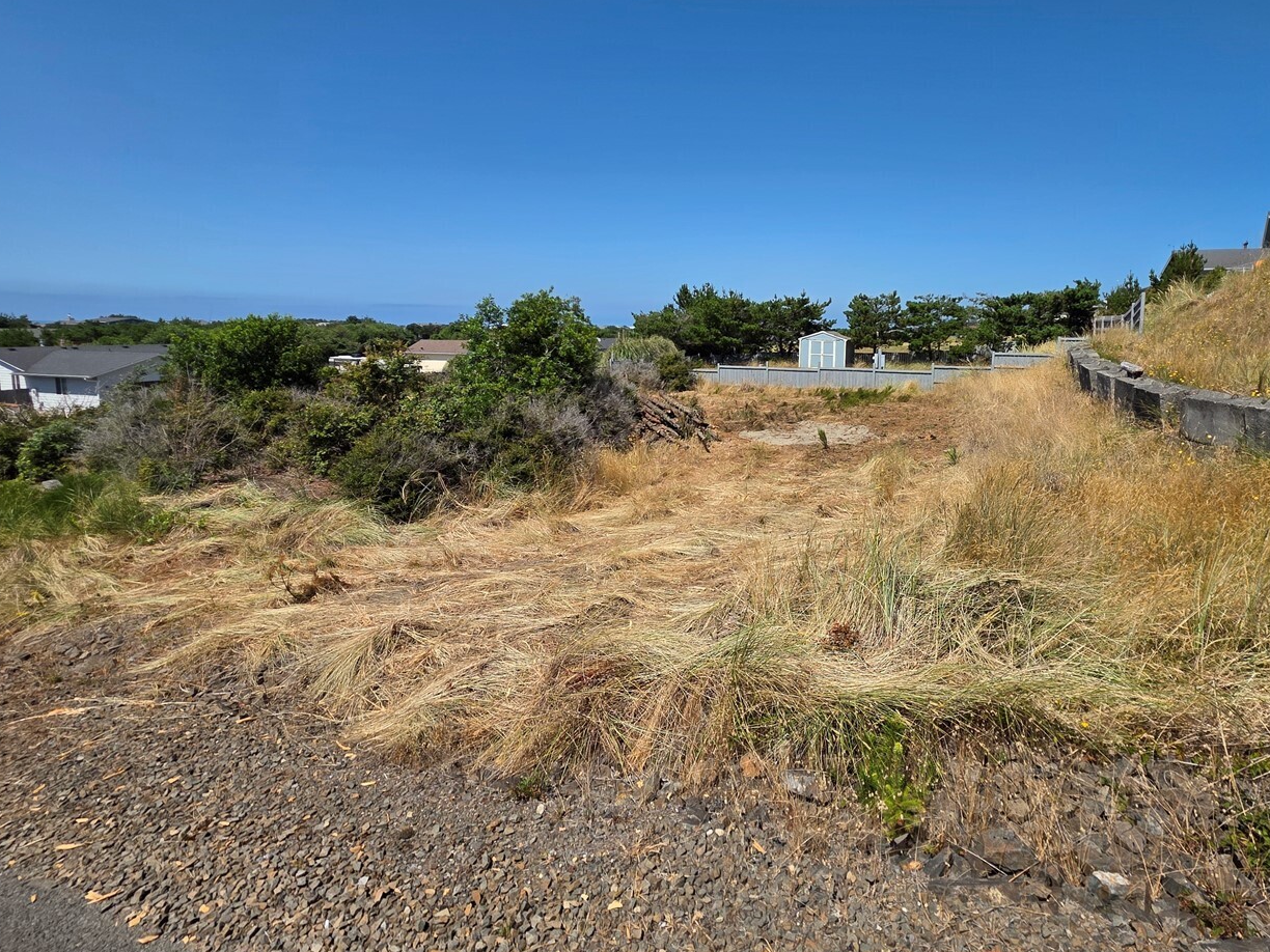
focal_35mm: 17
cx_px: 731
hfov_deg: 90.4
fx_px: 624
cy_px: 403
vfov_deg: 74.3
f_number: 1.9
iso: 40
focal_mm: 2.2
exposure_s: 1/3291
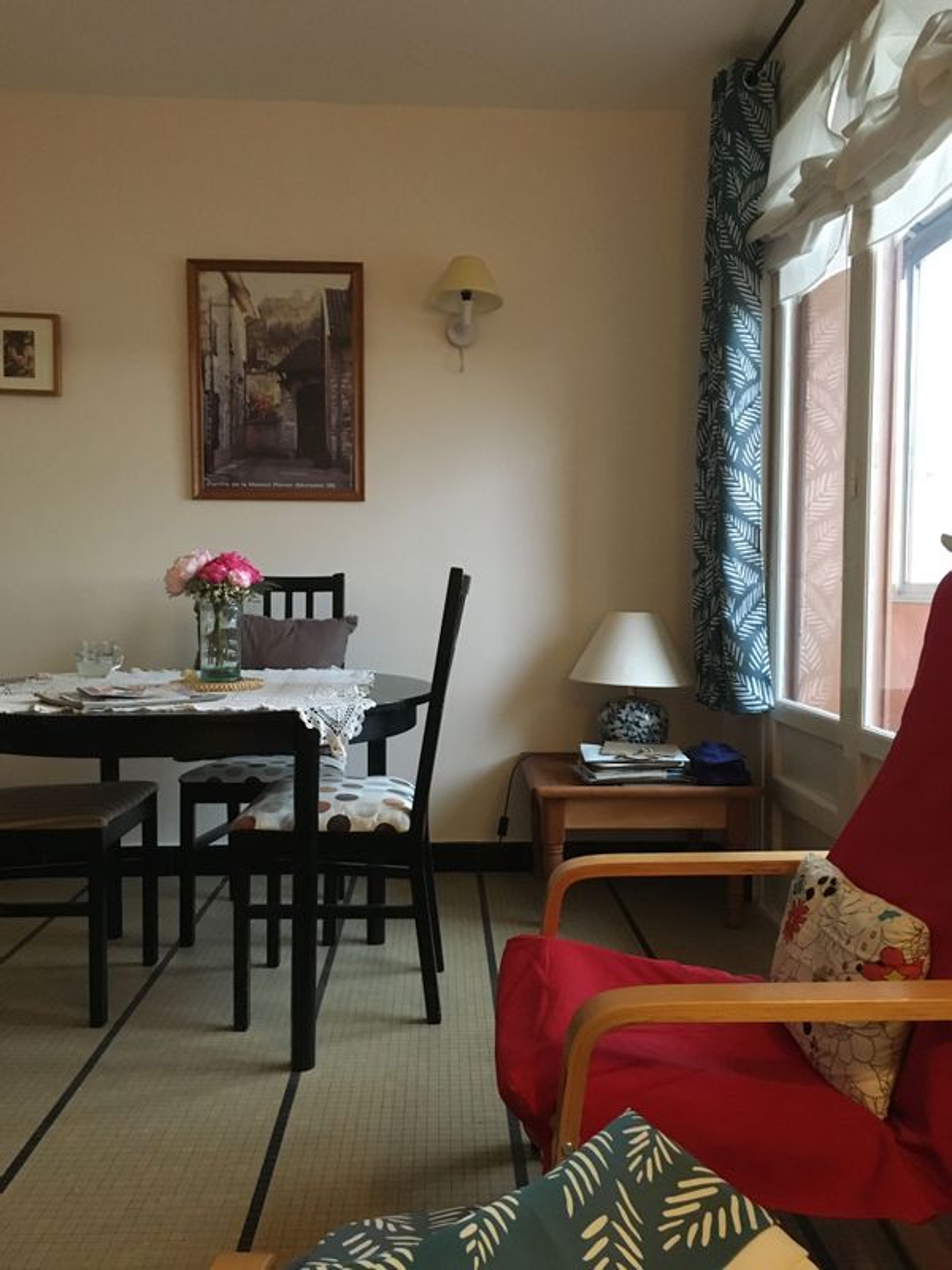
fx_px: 1063
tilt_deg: -3.4
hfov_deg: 48.2
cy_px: 635
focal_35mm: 29
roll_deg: +0.2
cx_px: 476
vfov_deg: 61.7
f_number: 2.2
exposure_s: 1/17
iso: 250
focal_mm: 4.15
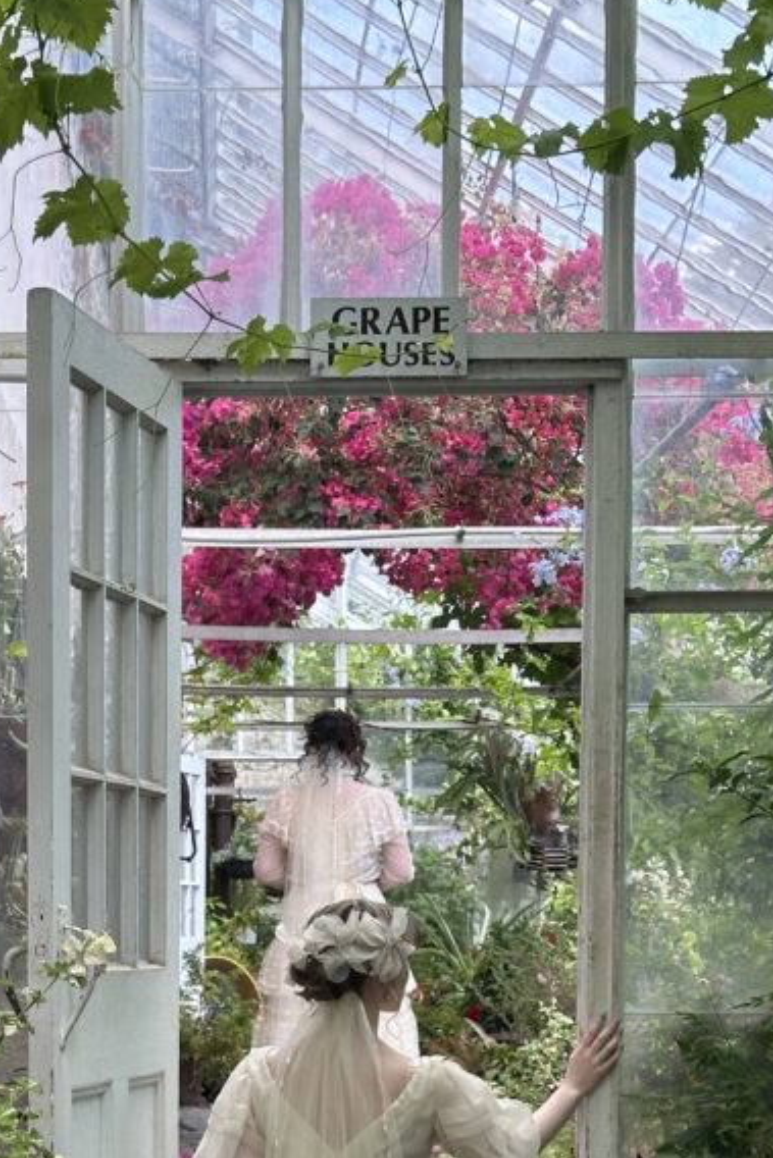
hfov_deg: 15.1
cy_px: 966
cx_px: 137
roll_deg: -2.1
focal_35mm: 90
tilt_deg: +0.7
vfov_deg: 22.2
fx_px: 2897
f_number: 1.78
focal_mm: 6.86
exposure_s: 1/157
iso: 50
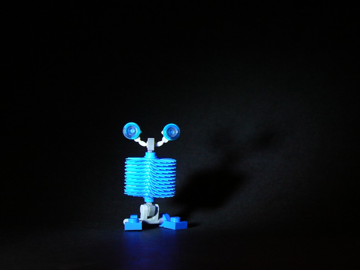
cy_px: 135
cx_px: 180
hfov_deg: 18.9
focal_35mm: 104
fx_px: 1082
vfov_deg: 14.2
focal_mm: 17.3
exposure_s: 1/8
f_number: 3.2
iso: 80
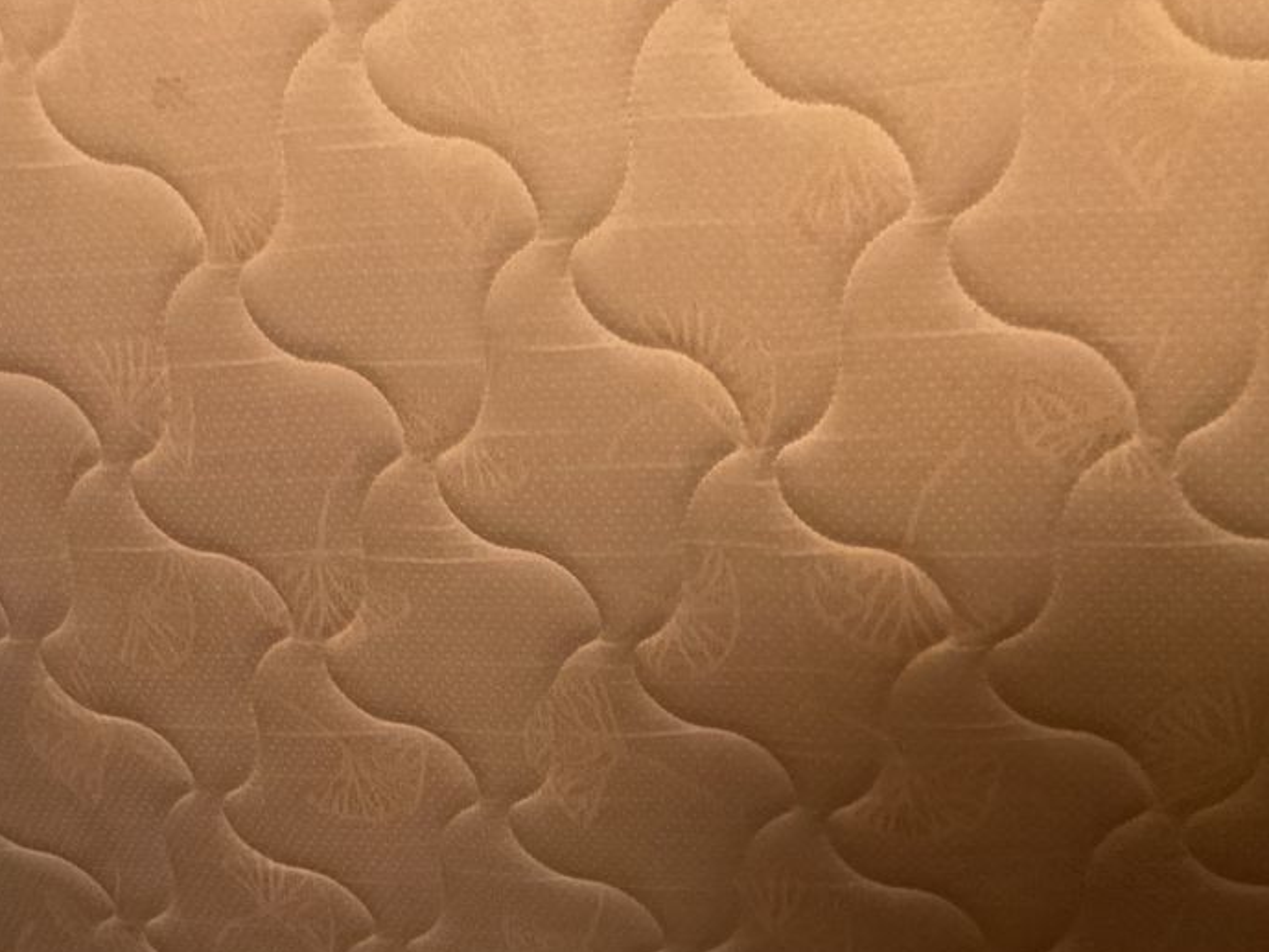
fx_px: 1650
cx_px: 556
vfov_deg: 32.1
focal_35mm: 45
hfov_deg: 42.0
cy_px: 370
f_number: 2.4
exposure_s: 1/25
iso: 640
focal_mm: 3.3
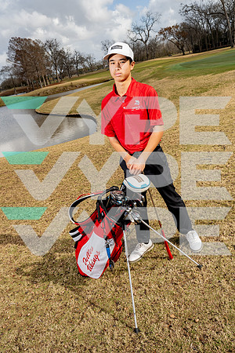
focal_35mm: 33
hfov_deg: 40.0
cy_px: 176
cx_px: 118
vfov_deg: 57.2
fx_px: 323
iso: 100
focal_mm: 33
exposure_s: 1/250
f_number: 8
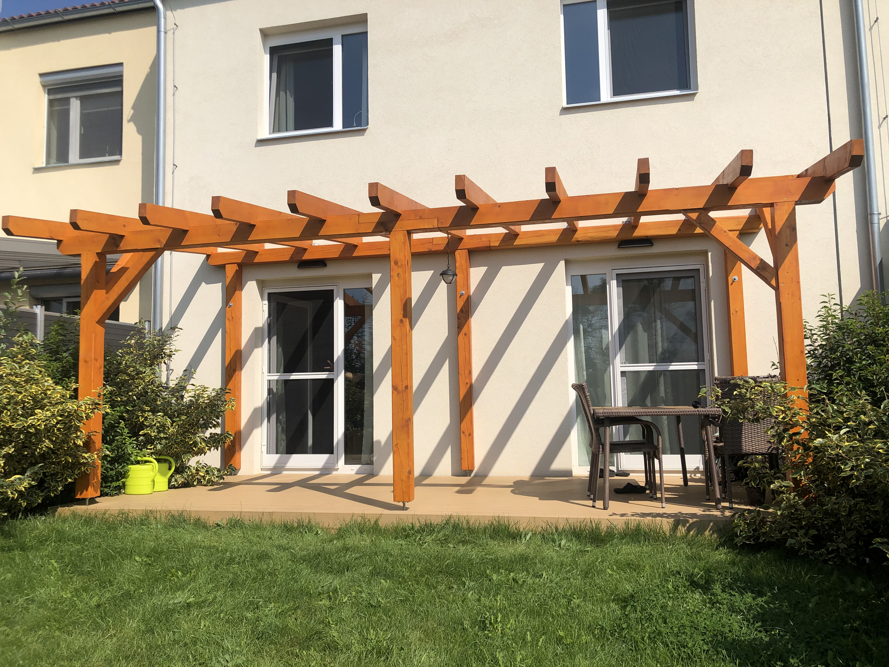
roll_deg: +0.8
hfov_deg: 63.4
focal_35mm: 28
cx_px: 444
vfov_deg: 49.7
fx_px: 719
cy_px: 334
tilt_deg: +5.9
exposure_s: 1/3436
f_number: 1.8
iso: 20
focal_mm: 3.99
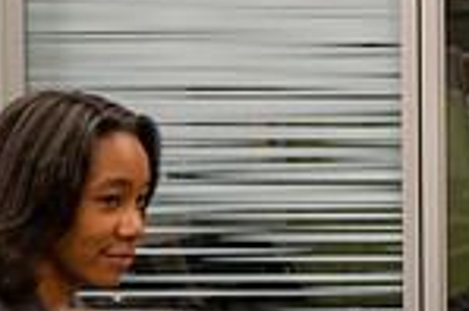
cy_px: 60
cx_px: 696
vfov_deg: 5.3
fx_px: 3344
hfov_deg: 7.9
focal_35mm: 257
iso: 1600
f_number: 4
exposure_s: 1/160
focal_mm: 66
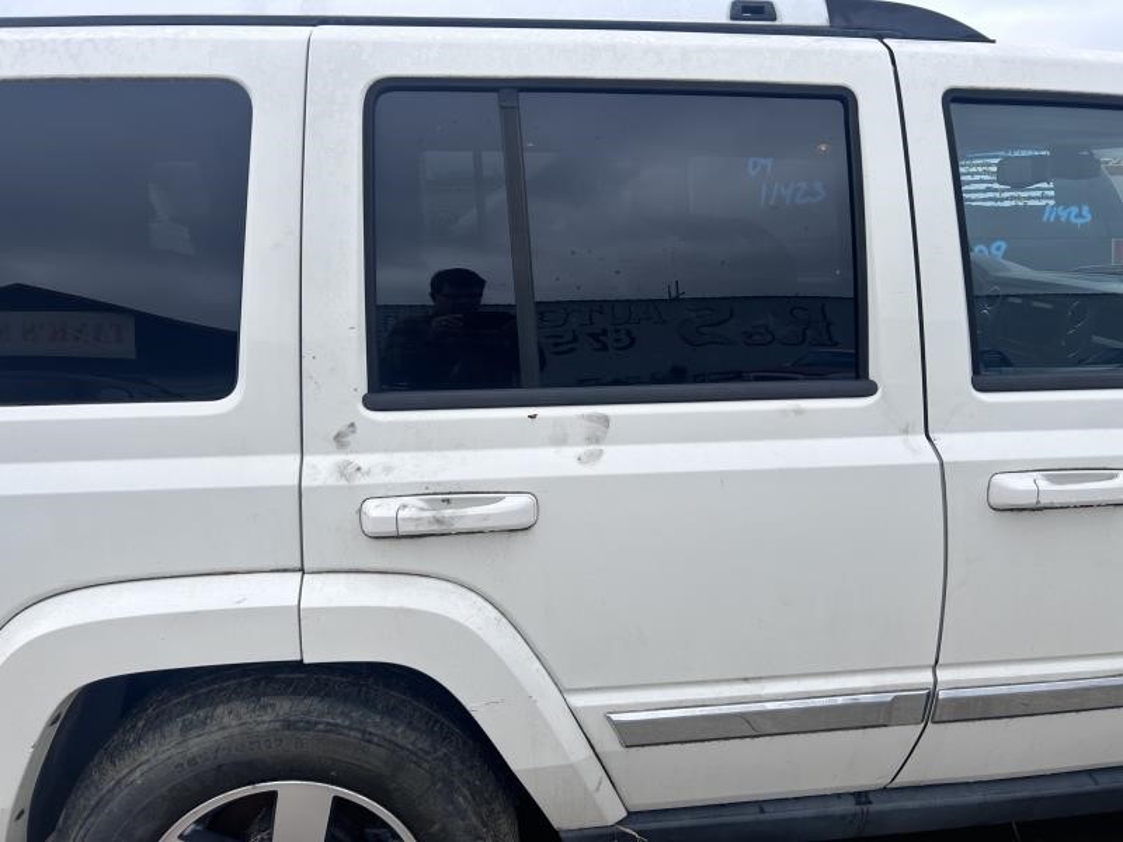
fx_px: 843
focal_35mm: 26
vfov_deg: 53.1
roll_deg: +0.8
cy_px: 421
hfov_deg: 67.3
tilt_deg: -16.1
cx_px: 562
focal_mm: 5.7
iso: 50
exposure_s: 1/1553
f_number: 1.5
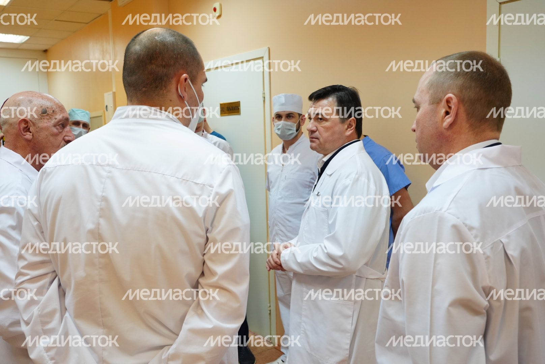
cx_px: 272
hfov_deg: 55.8
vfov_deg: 38.9
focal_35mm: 34
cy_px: 182
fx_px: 515
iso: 1250
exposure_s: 1/40
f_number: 6.3
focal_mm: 34
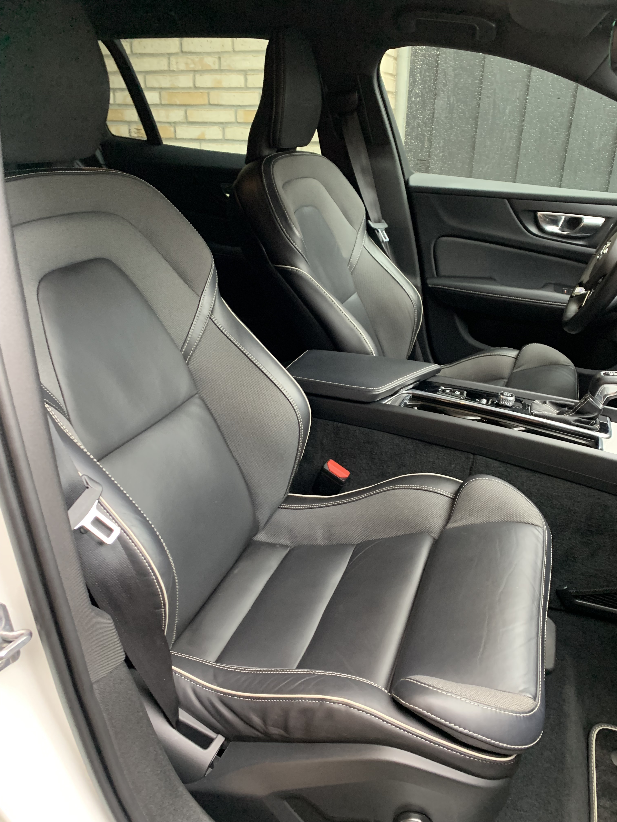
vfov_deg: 67.3
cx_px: 308
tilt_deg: -24.3
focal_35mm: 26
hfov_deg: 53.1
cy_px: 411
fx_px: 618
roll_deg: +0.3
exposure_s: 1/60
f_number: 1.8
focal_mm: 4.25
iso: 320
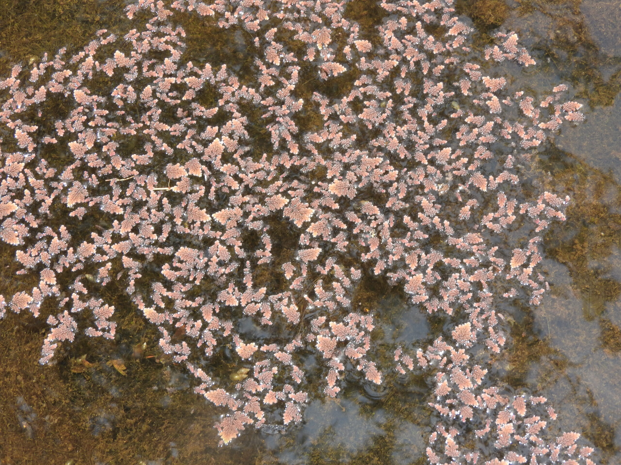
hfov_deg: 23.0
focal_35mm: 85
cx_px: 310
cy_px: 232
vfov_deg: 17.4
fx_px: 1525
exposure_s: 1/80
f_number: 5
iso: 100
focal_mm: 15.2
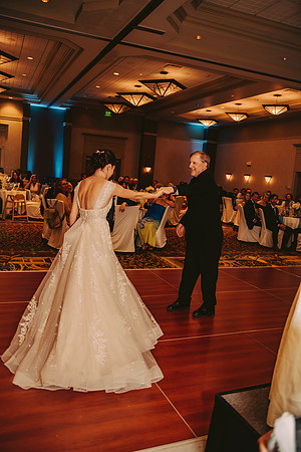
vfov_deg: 60.3
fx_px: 389
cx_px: 150
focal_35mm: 31
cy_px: 226
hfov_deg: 42.3
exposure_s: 1/60
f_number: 2.8
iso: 500
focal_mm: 31
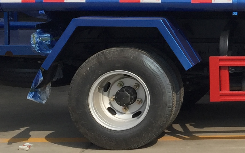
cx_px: 367
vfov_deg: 11.2
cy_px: -11
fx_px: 775
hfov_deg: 16.4
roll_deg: +0.2
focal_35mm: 116
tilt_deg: -2.2
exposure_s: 1/1883
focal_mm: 4.15
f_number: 2.2
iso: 32
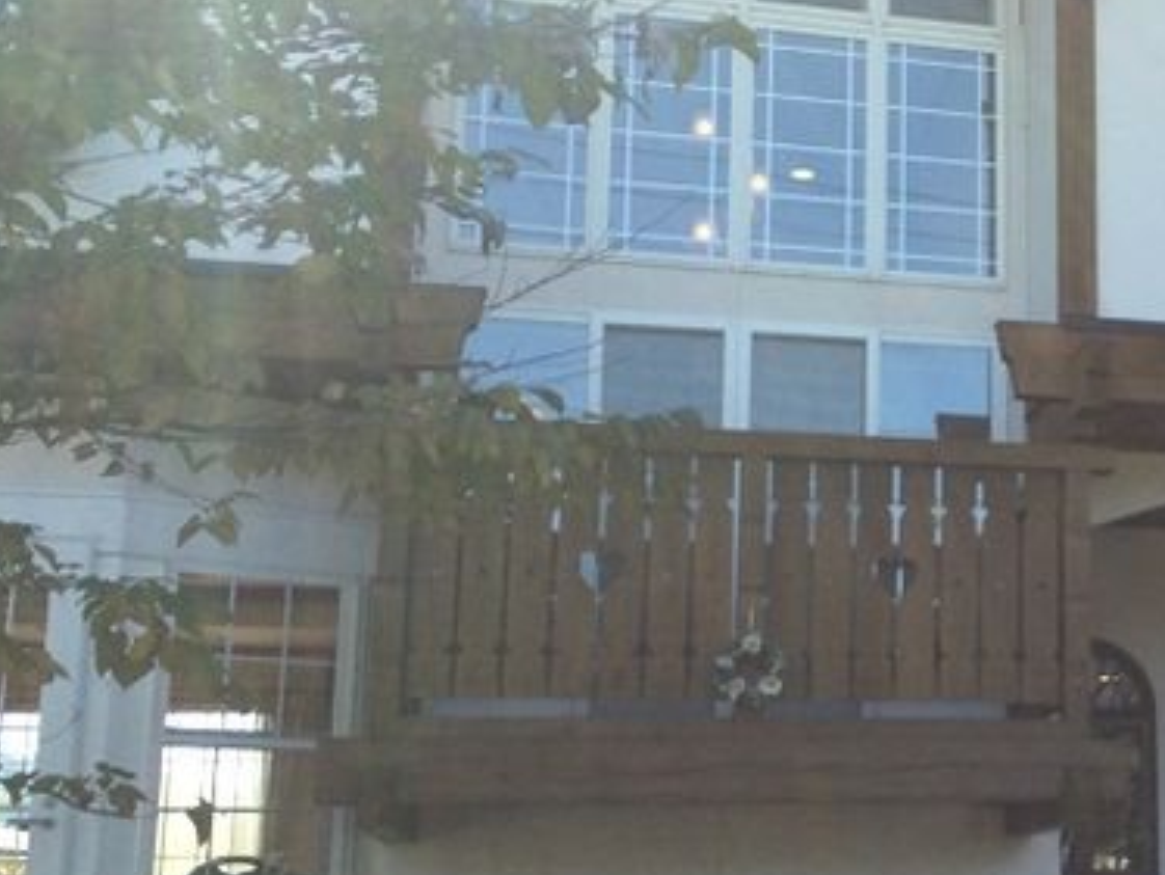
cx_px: 1251
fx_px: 2122
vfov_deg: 23.3
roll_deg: +0.5
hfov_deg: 28.2
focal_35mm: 63
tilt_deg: +13.2
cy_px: 476
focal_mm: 4.15
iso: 32
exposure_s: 1/604
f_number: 2.2
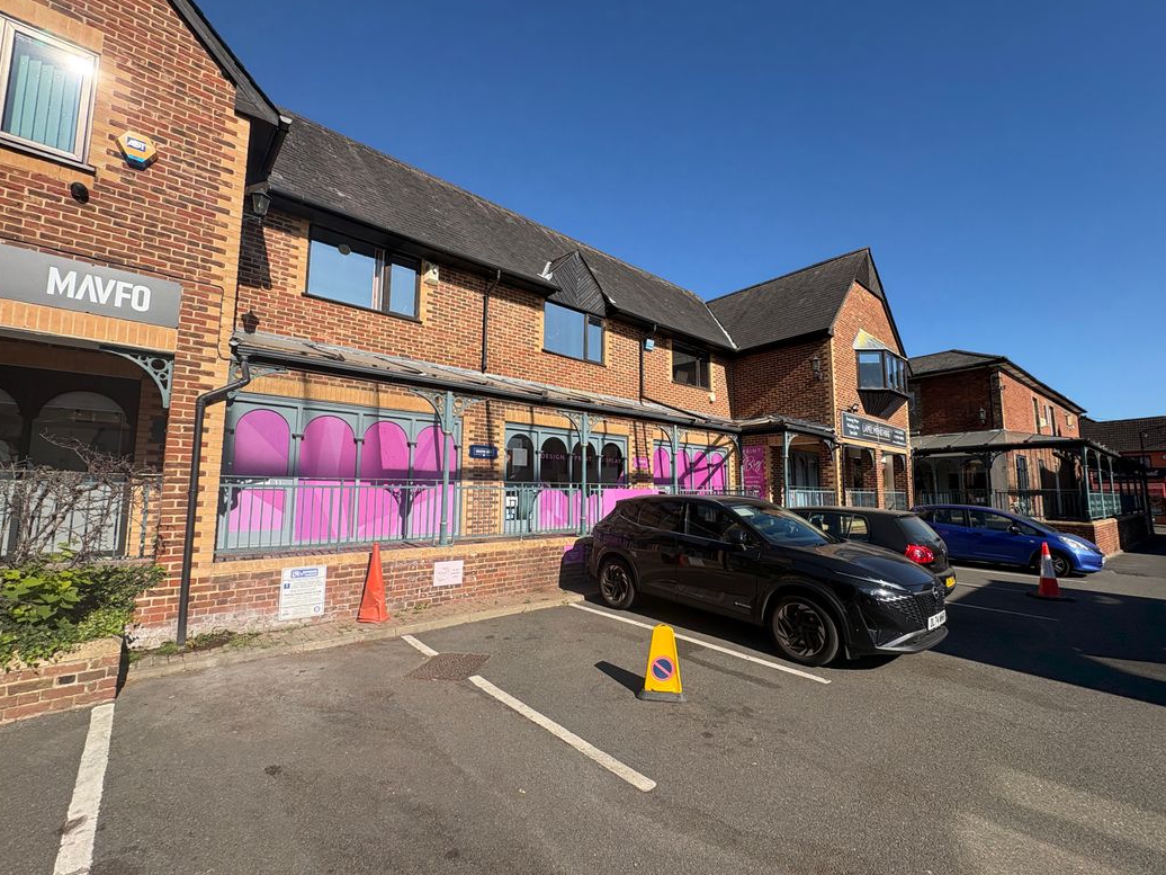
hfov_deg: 98.2
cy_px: 443
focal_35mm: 15
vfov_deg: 81.7
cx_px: 592
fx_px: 505
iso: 50
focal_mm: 2.22
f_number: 2.2
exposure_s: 1/1789
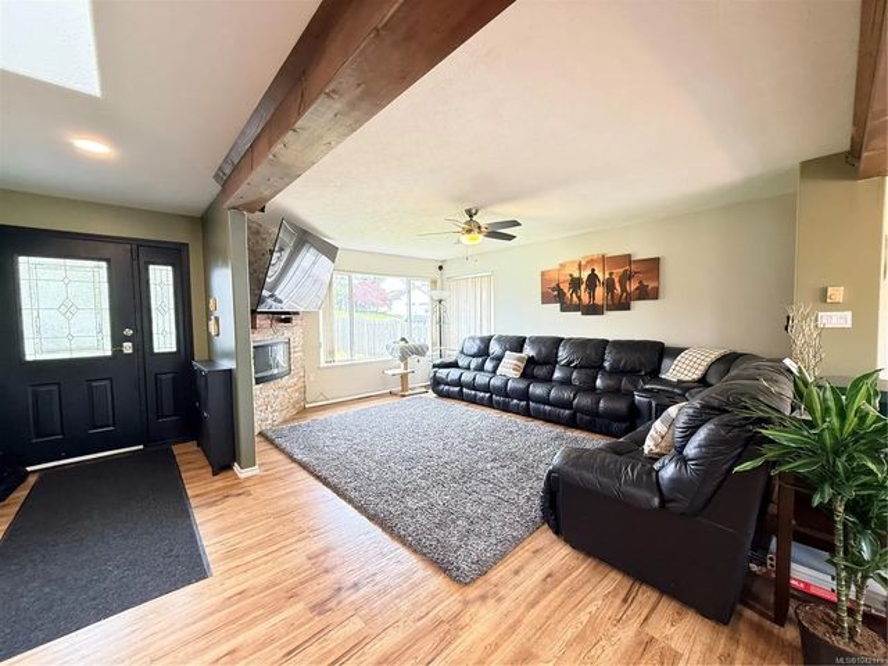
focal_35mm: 14
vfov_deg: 85.7
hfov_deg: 102.1
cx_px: 444
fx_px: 359
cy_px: 333
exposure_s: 1/60
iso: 400
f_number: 2.2
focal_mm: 2.22
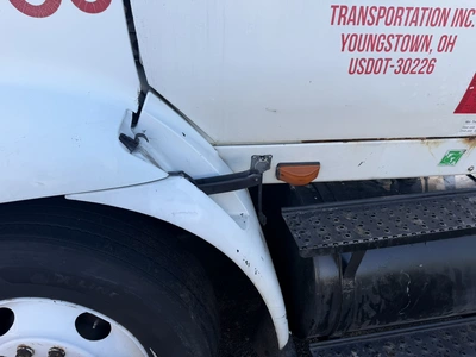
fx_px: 330
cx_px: 238
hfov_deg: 71.6
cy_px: 178
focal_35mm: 24
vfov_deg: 56.8
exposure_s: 1/796
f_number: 1.78
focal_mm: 6.76
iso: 80
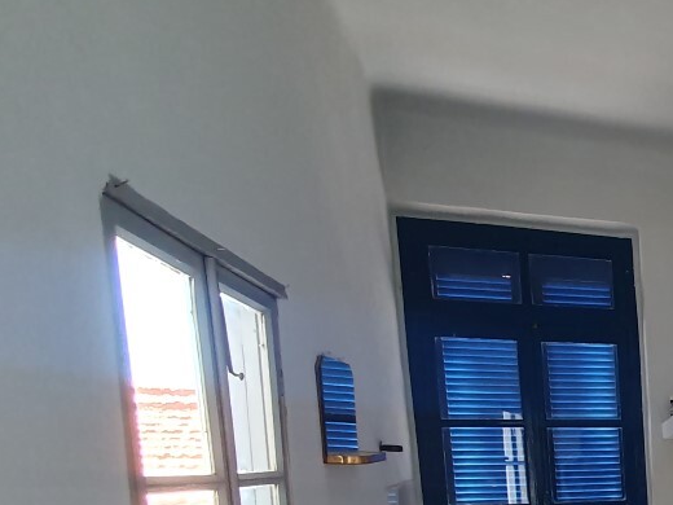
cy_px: 546
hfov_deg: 34.9
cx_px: 884
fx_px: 700
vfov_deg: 34.6
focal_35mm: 36
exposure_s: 1/50
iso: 250
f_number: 2.2
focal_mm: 1.8
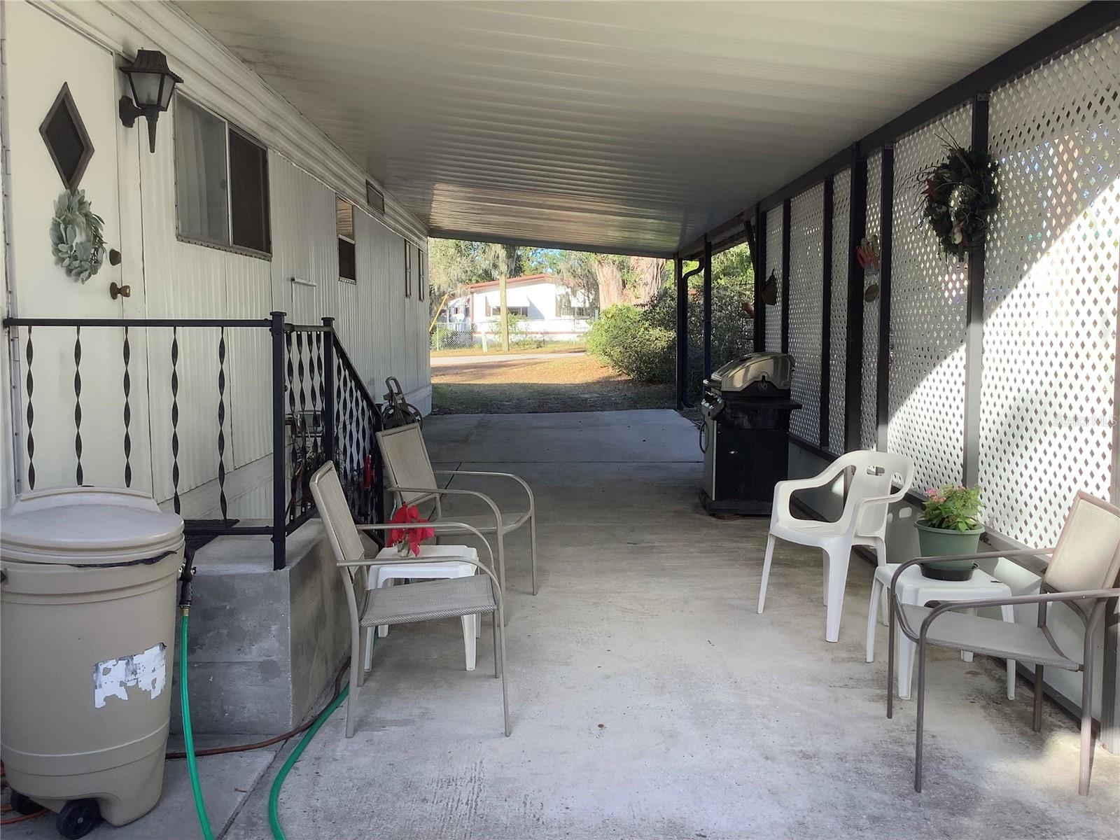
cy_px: 420
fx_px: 1003
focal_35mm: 31
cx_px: 560
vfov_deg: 45.4
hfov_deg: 58.4
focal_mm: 3.3
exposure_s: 1/120
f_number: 2.4
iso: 25
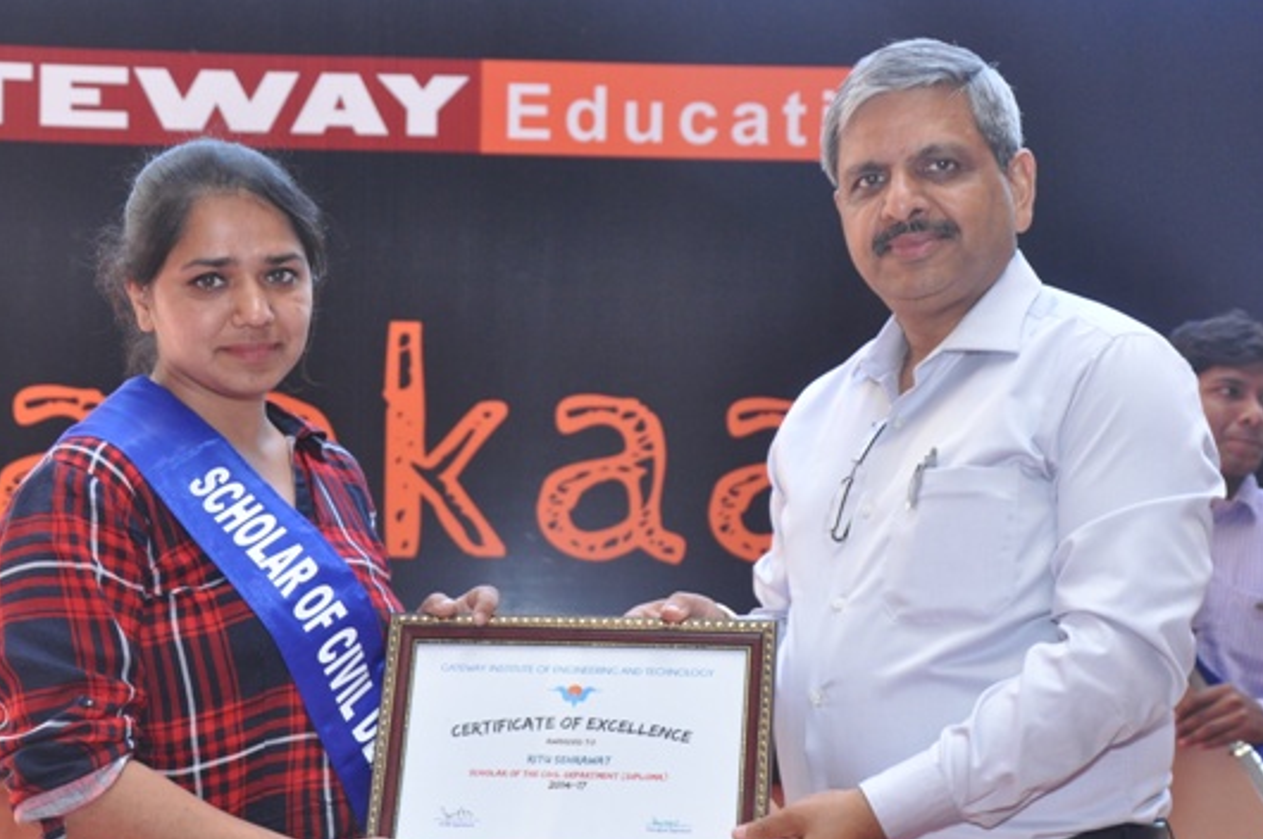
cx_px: 639
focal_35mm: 87
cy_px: 461
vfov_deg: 15.7
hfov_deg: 23.4
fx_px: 3048
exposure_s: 1/250
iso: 1000
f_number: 8
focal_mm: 48
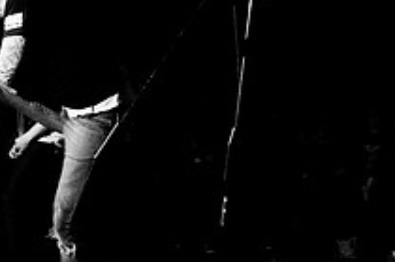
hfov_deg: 24.5
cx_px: 216
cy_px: -65
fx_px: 909
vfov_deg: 15.7
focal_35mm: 83
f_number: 2.8
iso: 1000
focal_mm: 20
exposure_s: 1/125
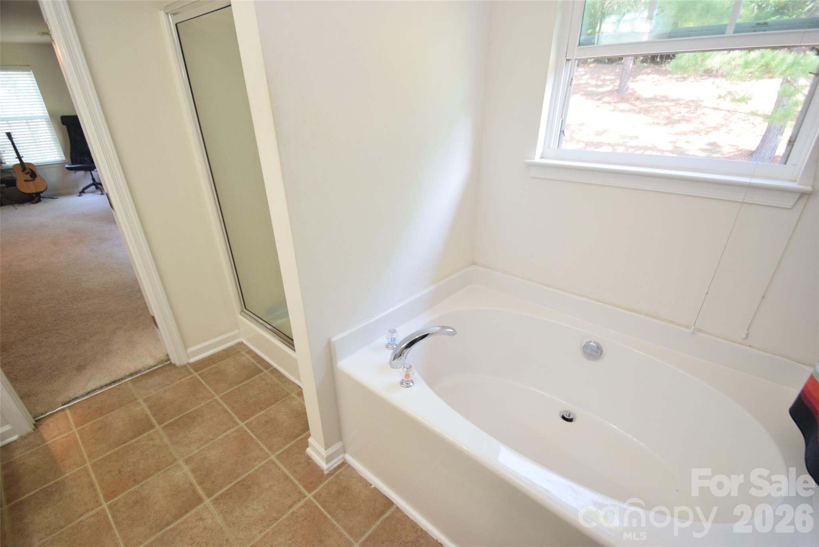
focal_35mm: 15
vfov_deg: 77.4
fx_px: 341
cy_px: 274
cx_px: 410
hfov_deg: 100.4
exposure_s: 1/100
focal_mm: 10
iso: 800
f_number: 5
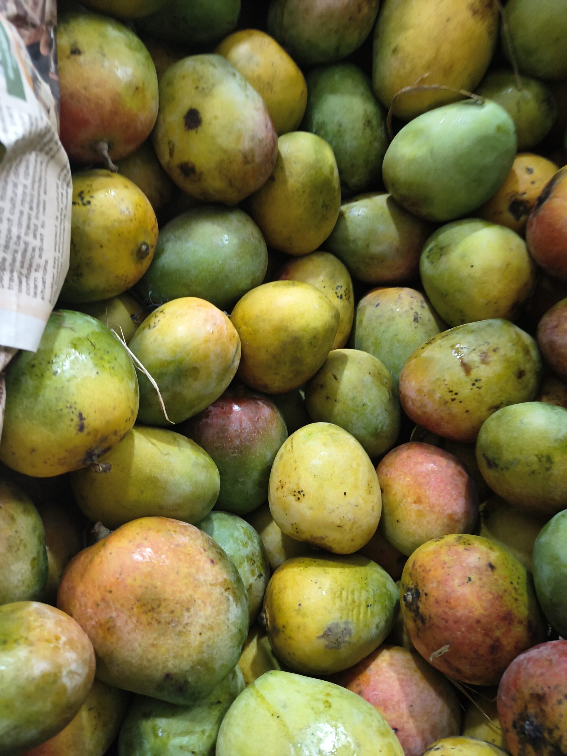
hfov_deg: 56.8
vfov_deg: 71.6
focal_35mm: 24
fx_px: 524
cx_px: 284
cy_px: 378
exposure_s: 1/33.3
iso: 1157
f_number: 1.8
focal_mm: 5.56
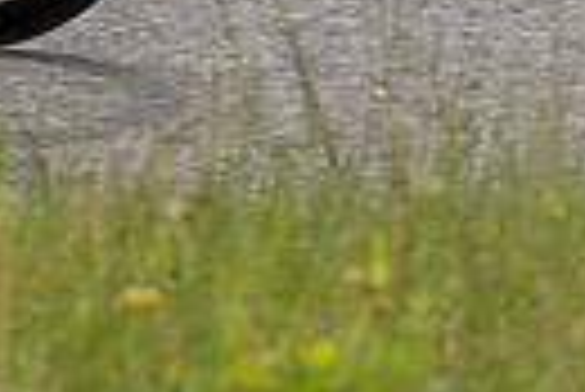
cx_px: 51
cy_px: -652
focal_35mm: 483
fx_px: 7857
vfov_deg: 2.8
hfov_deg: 4.3
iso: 160
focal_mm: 84
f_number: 4
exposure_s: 1/800
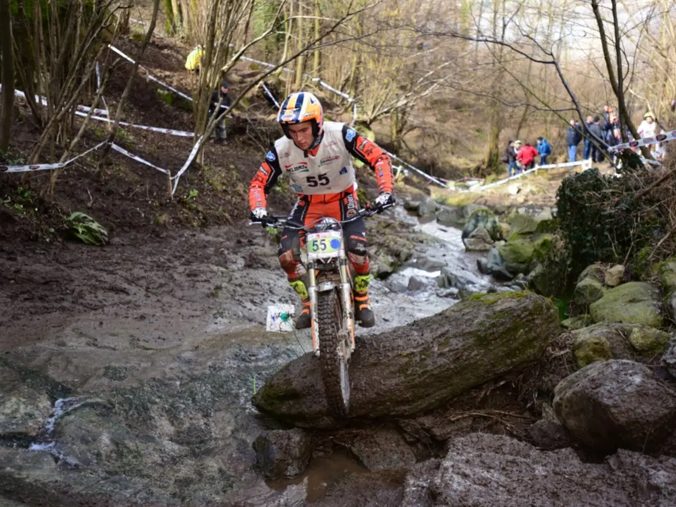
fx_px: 742
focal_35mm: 38
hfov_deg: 49.0
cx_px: 337
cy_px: 254
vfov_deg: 37.7
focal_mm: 35
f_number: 2.8
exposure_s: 1/2000
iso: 1000
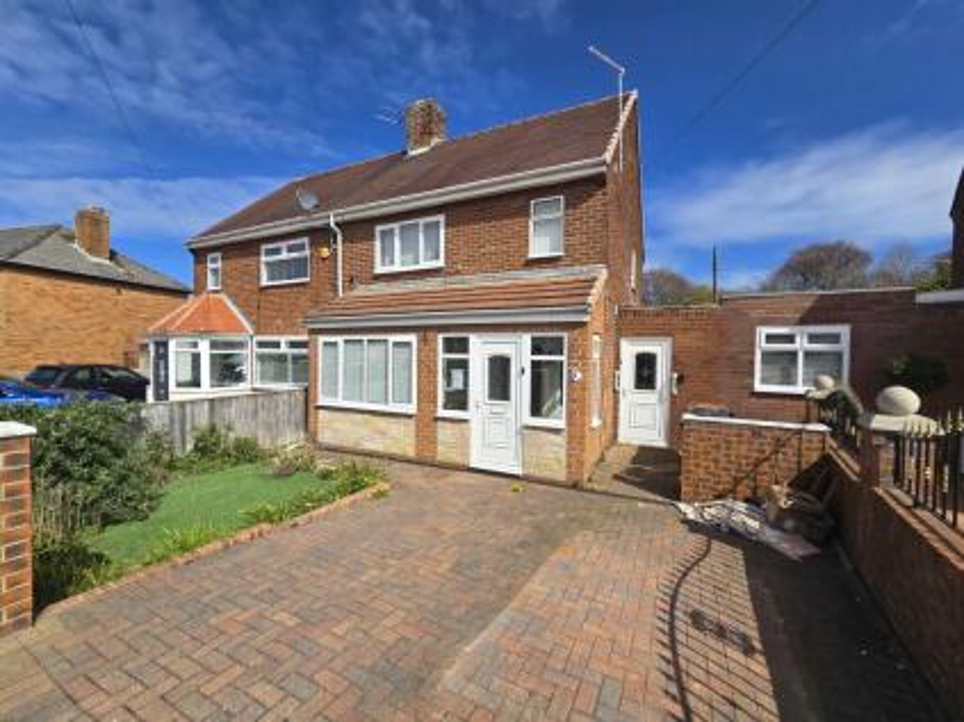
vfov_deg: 89.9
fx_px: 362
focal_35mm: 13
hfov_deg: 106.2
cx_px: 482
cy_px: 361
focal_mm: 2.2
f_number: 2.2
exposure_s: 1/2993
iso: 50
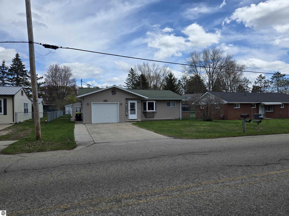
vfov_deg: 58.9
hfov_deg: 73.9
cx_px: 144
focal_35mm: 23
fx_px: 192
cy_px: 108
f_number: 1.8
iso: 32
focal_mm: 5.4
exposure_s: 1/2921
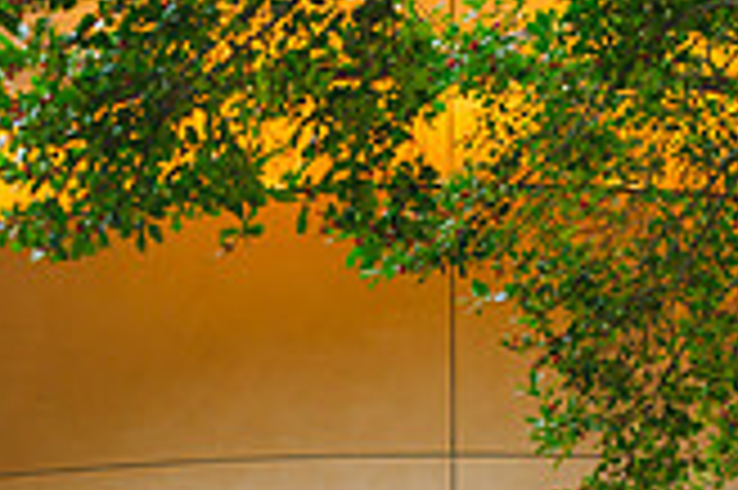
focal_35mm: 85
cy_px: 503
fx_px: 1741
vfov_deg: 15.7
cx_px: 405
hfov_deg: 23.9
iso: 1000
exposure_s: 1/160
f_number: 3.2
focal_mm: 24
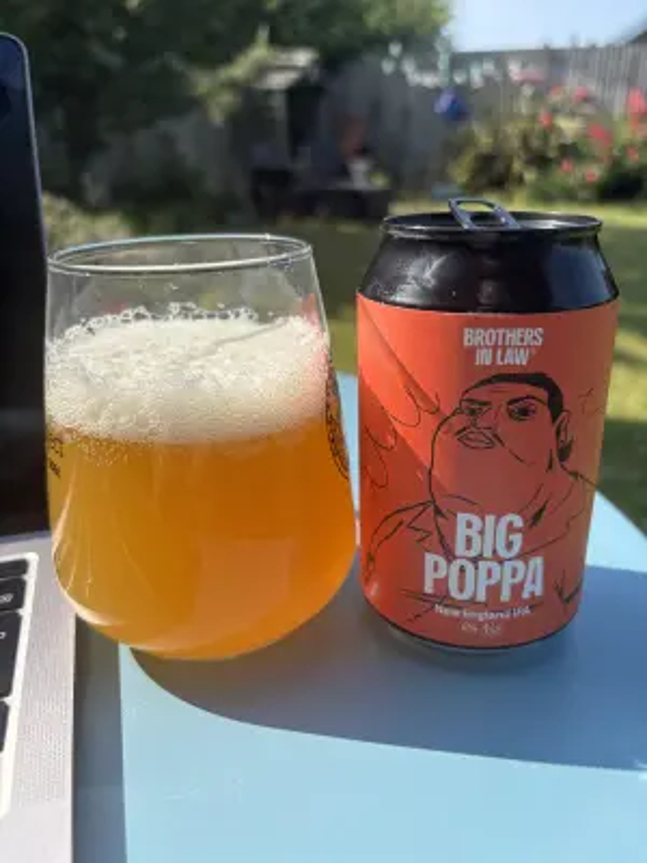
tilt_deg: -22.4
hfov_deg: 53.1
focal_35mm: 26
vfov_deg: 67.3
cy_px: 432
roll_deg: -2.1
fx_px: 648
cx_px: 324
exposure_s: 1/1751
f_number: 1.6
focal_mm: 5.96
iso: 50
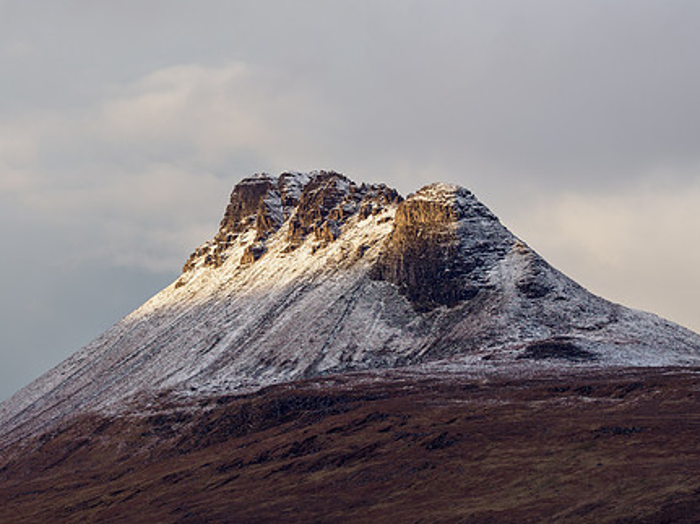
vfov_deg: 8.9
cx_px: 325
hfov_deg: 11.8
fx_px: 3376
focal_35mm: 167
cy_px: 215
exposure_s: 1/400
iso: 200
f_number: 4
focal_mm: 62
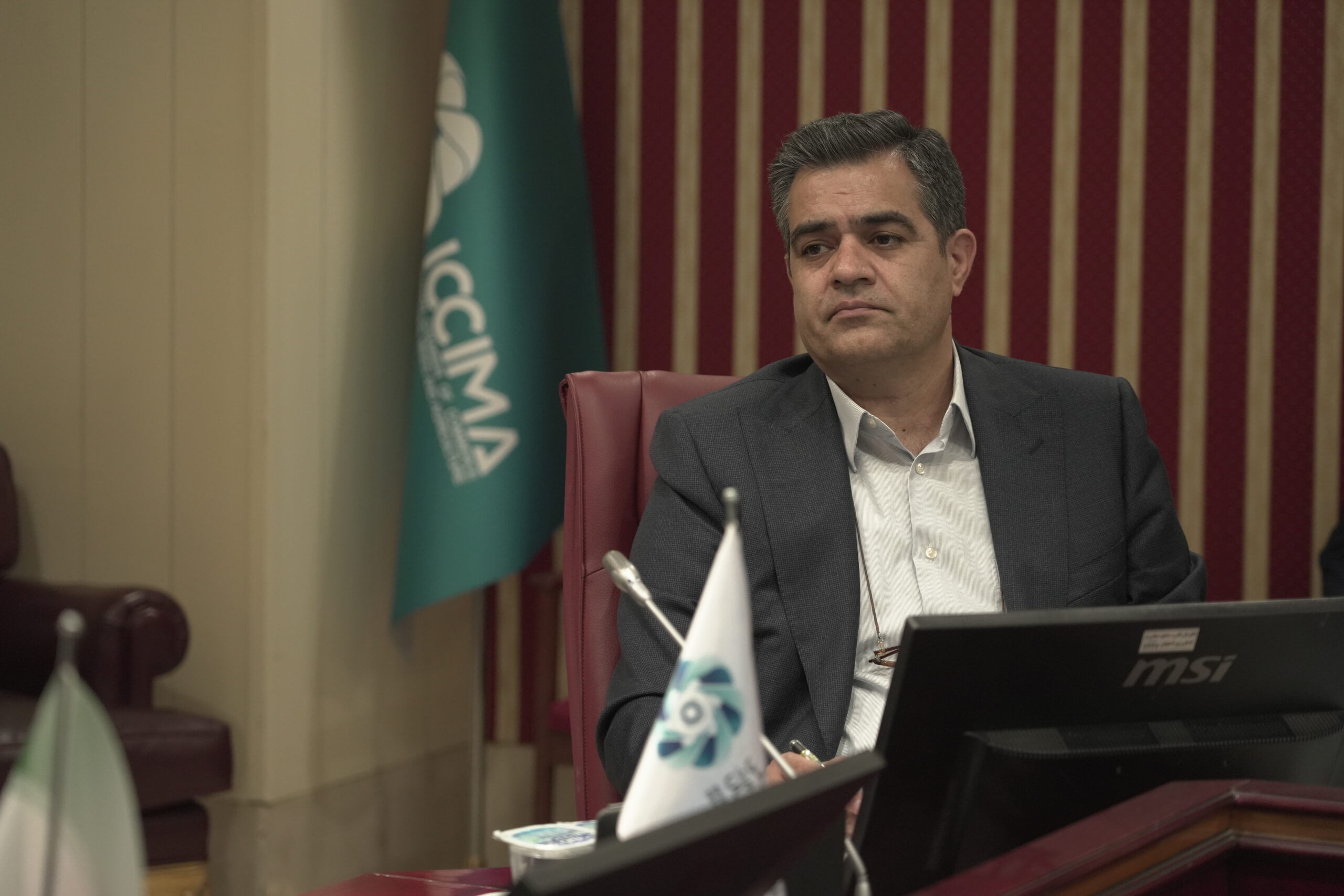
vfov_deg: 13.0
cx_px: 672
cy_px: 448
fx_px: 3920
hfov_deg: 19.5
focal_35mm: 105
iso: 3200
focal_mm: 105
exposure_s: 1/125
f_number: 4
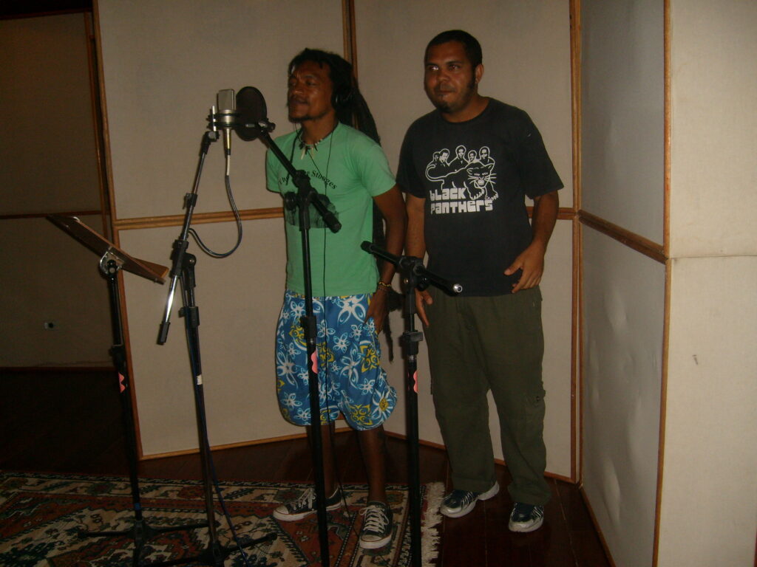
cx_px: 378
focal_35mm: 35
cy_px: 284
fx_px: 765
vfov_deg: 40.7
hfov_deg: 52.6
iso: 100
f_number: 2.8
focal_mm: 5.8
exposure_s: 1/45
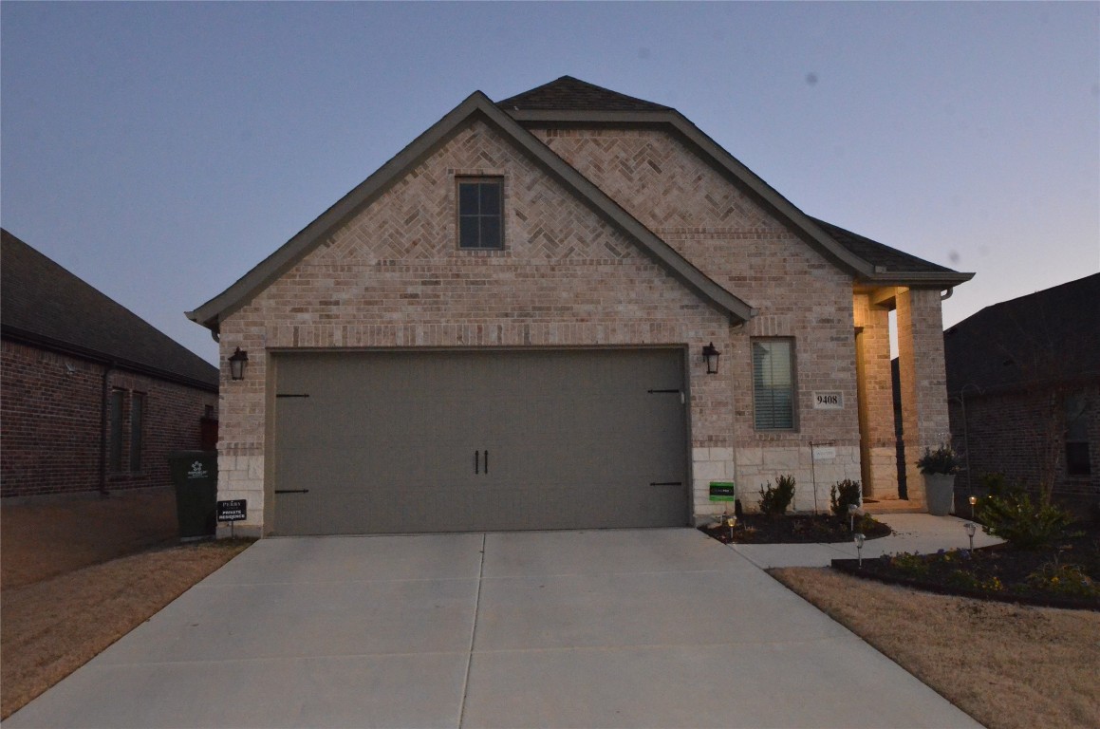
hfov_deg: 62.0
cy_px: 364
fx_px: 915
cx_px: 550
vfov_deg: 43.4
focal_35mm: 30
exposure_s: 1/60
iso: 6400
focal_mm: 20
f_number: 11
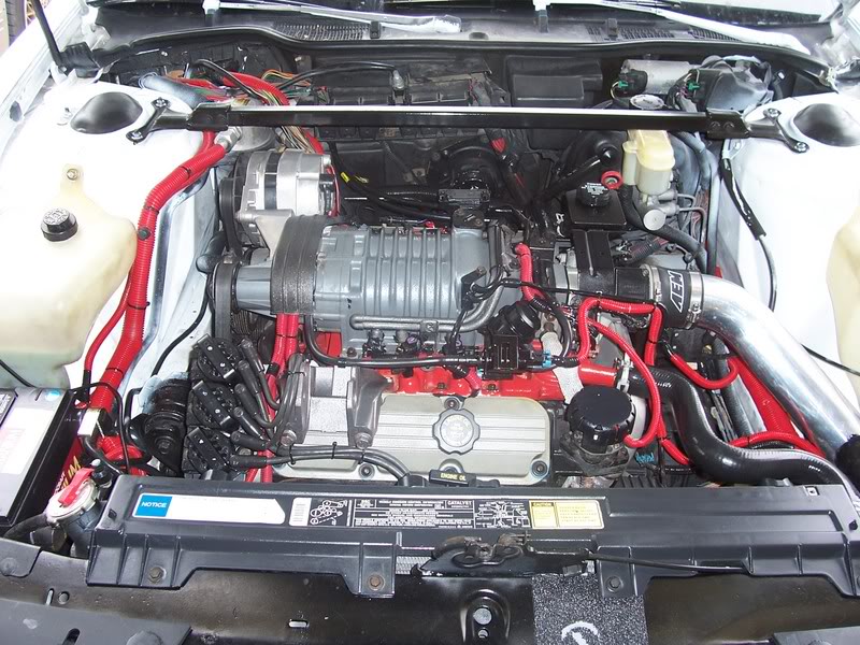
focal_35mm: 34
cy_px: 322
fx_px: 845
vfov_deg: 41.8
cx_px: 430
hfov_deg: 54.0
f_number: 2.7
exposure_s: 1/60
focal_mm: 5.6
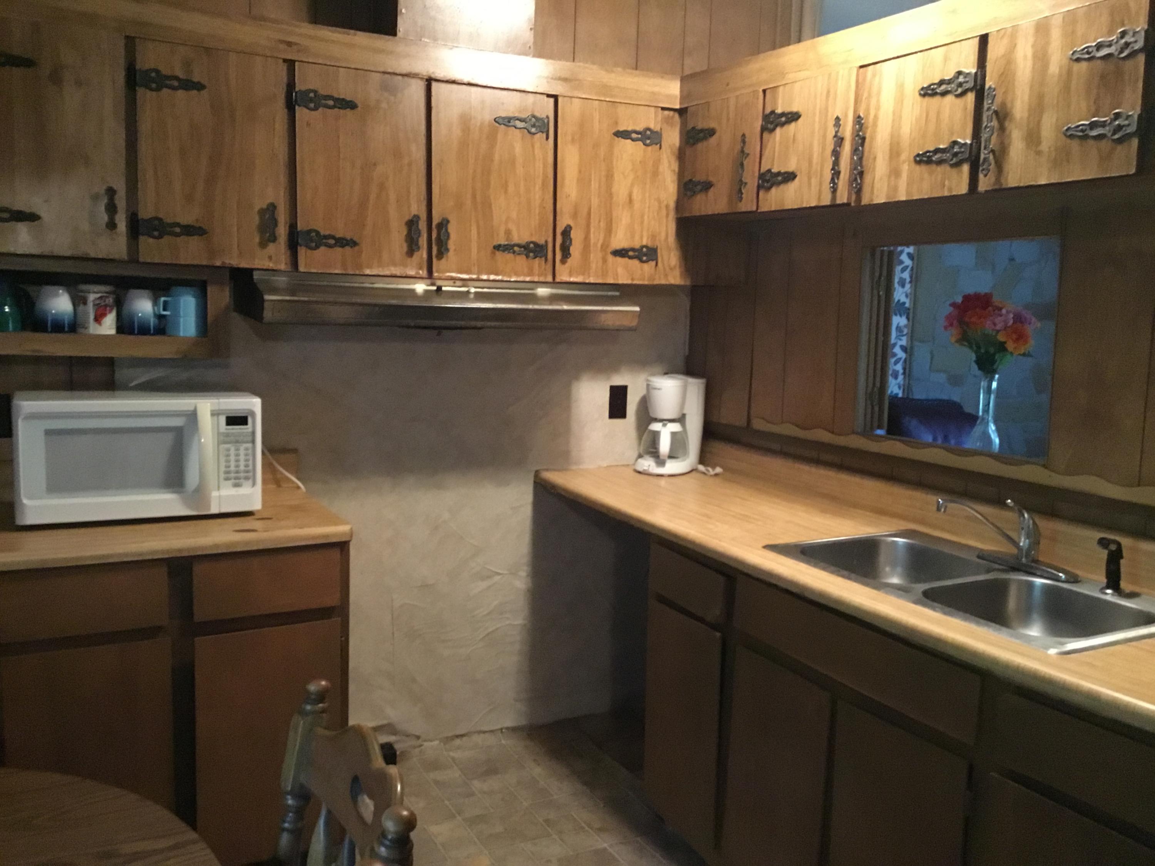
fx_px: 1034
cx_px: 578
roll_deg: -0.8
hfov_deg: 58.4
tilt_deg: -6.8
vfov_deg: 45.4
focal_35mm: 31
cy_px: 433
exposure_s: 1/15
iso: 400
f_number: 2.4
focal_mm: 3.3
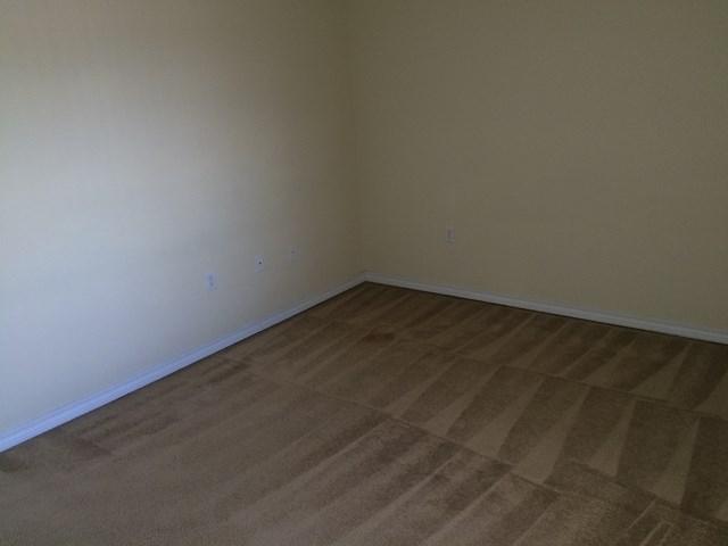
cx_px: 364
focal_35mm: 29
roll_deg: +2.2
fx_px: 610
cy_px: 273
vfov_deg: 48.2
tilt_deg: -18.8
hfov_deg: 61.7
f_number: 2.2
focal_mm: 4.15
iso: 64
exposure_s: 1/30
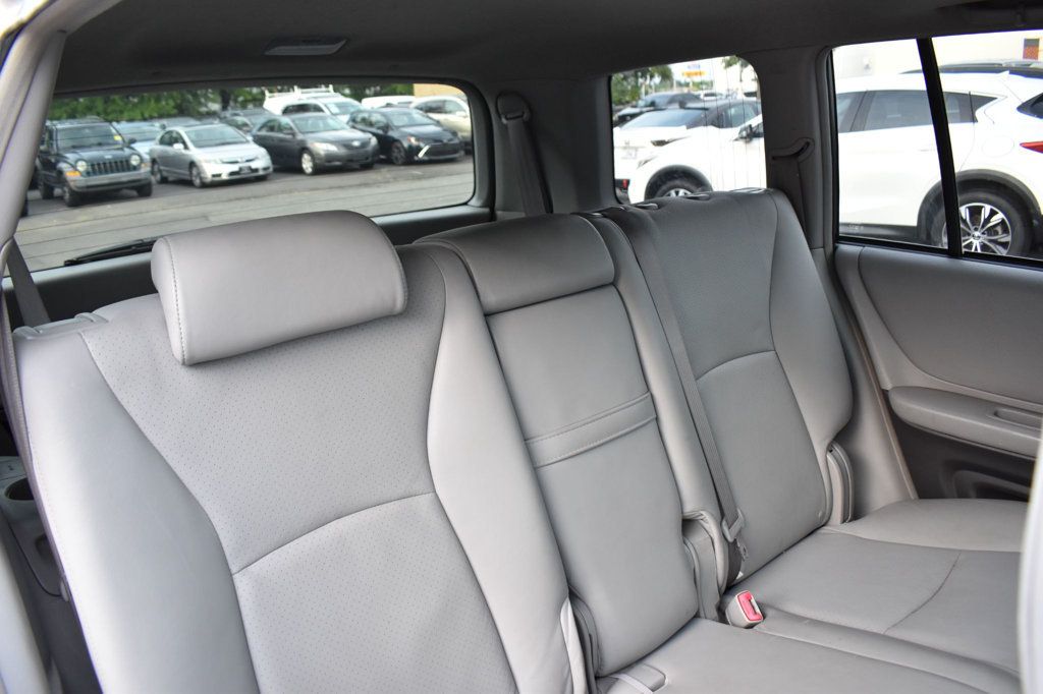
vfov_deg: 47.9
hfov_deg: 67.4
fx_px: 782
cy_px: 347
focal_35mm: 27
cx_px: 522
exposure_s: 1/125
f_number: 5
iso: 800
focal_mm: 18
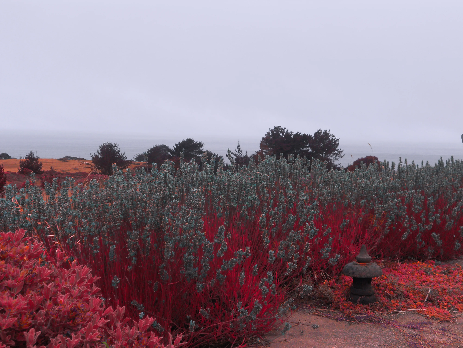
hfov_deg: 41.2
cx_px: 232
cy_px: 174
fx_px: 615
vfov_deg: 31.5
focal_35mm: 46
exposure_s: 1/250
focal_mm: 8.2
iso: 80
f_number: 4.3
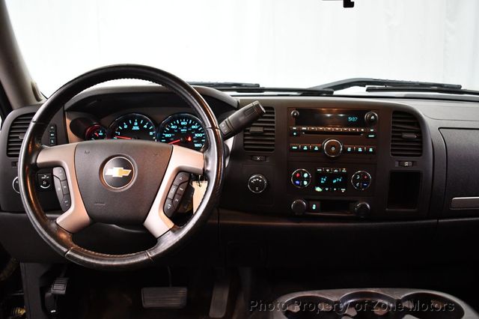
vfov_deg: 38.8
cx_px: 240
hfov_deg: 55.8
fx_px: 452
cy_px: 160
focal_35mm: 34
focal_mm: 23
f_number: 3.8
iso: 3200
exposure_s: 1/80
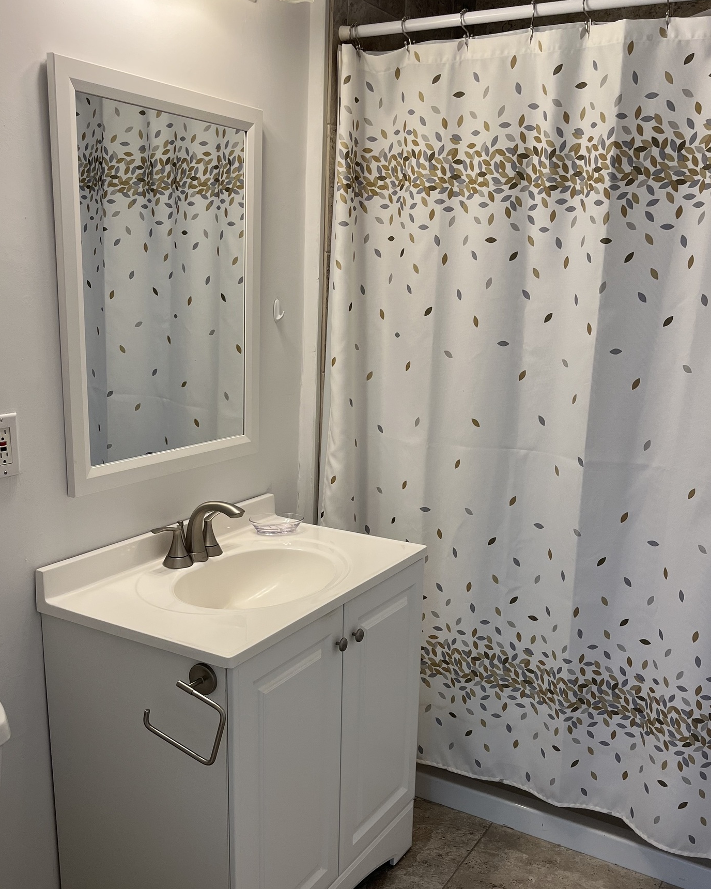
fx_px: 894
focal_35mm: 34
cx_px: 345
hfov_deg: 43.4
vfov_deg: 52.6
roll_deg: -1.9
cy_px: 516
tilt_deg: -16.0
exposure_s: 1/120
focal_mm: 5.1
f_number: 1.6
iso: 80
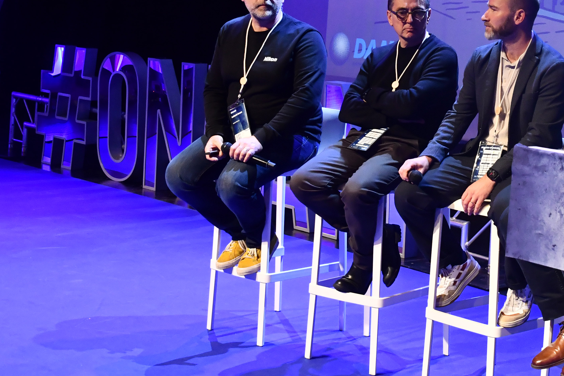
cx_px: 509
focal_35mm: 80
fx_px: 1253
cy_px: 34
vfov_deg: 16.8
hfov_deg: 24.6
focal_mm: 27
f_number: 5.6
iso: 1600
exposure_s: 1/80
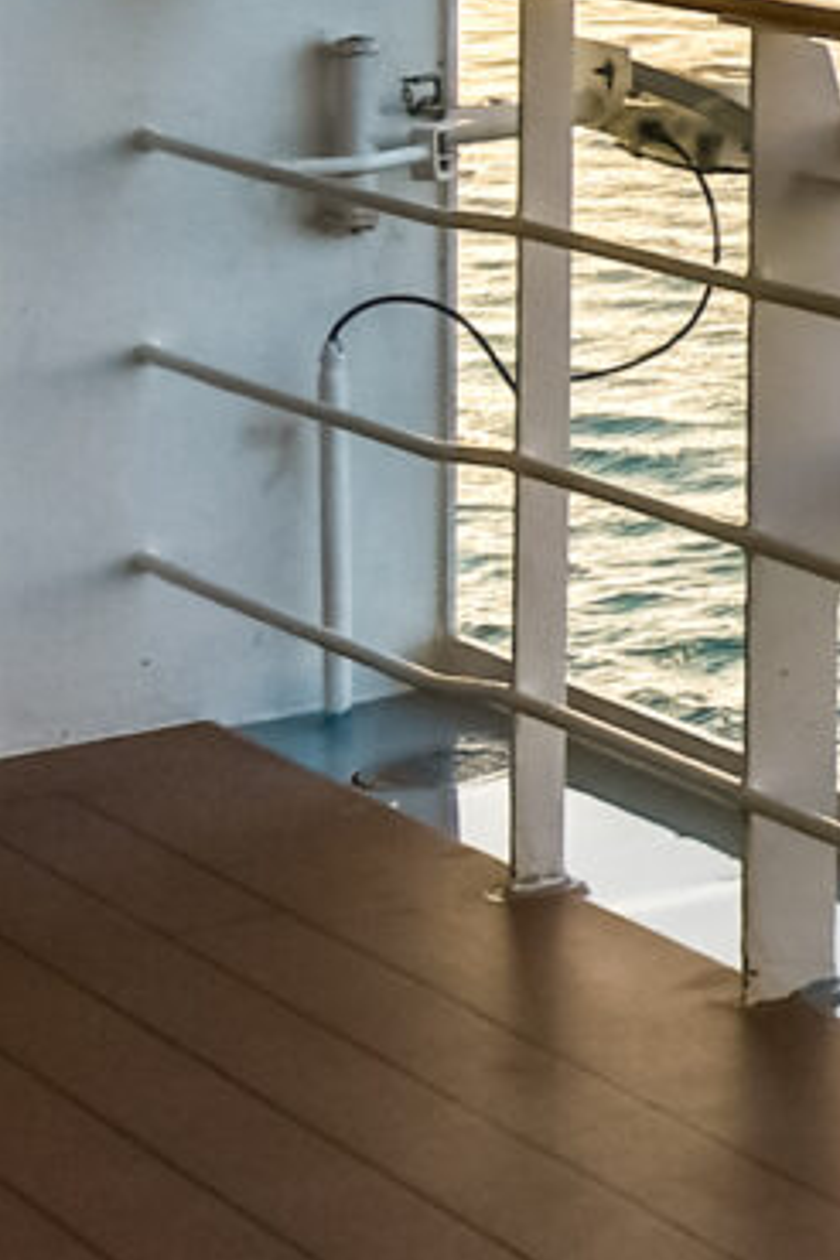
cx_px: 2646
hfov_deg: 9.6
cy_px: 162
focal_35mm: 104
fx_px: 3640
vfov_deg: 19.3
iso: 100
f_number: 9
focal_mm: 10
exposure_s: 1/320
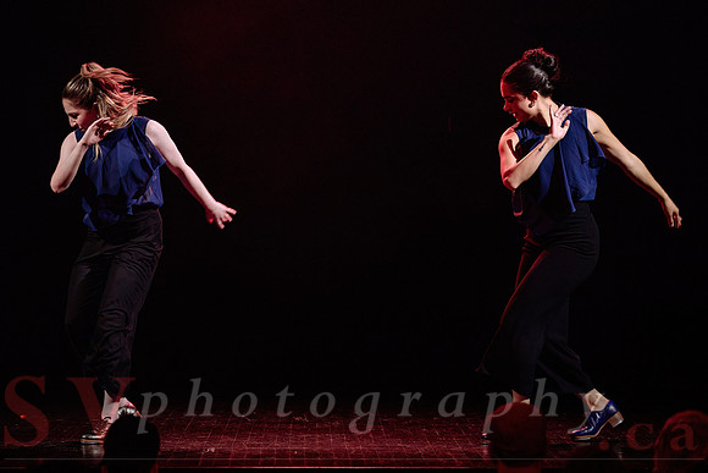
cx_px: 350
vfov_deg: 7.8
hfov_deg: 11.7
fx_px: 3459
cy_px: 203
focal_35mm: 176
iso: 1600
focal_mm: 135
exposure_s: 1/250
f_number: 2.8
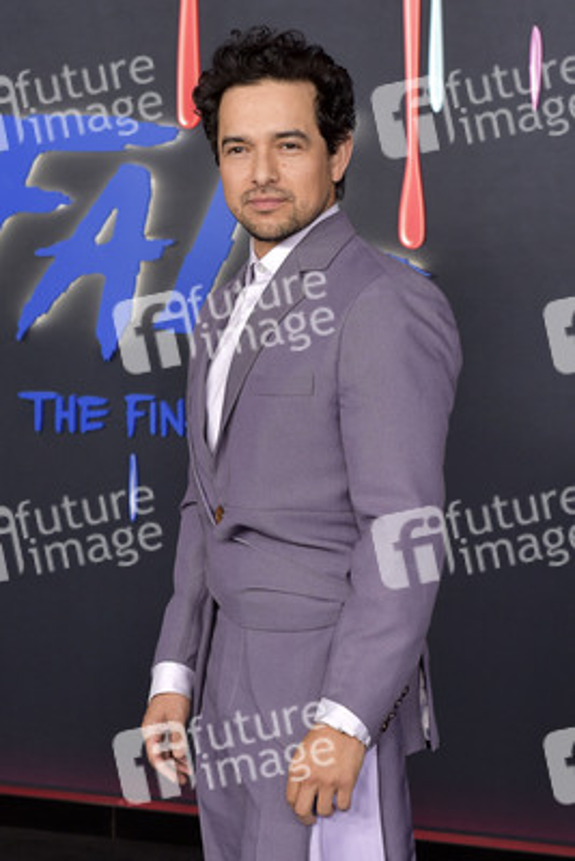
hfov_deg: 19.5
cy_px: 430
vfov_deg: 28.8
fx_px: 1676
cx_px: 288
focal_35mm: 70
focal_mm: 70
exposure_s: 1/250
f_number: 6.3
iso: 2000
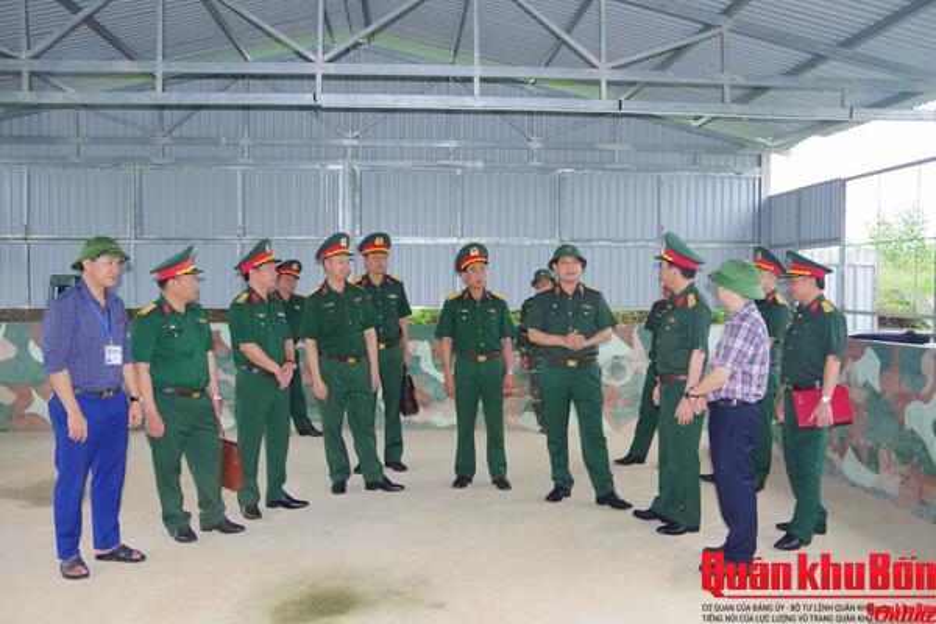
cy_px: 312
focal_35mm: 31
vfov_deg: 42.3
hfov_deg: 60.3
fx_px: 806
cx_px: 468
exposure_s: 1/80
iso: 800
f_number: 5
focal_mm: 21
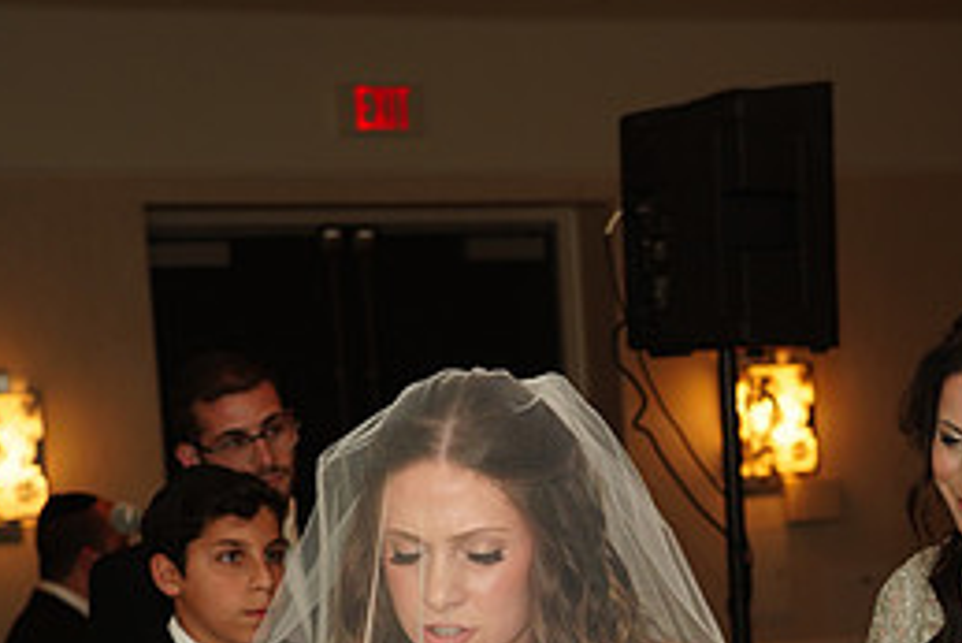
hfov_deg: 19.4
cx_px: 906
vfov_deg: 13.1
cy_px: 693
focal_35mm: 103
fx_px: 2754
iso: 500
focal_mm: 46
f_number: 4.5
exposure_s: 1/80
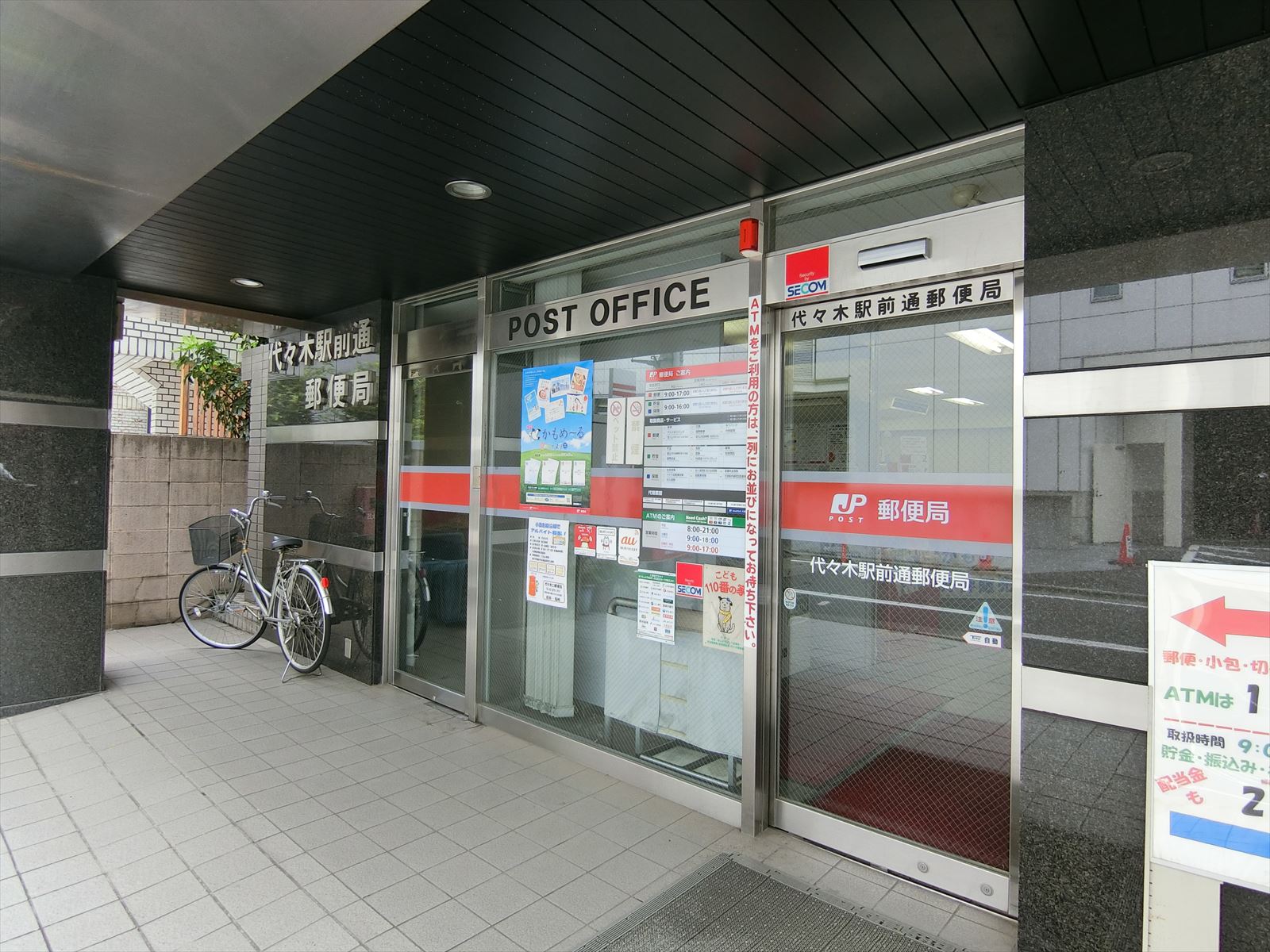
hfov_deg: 84.7
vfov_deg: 68.7
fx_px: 697
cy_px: 476
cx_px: 635
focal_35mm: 19
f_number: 2.7
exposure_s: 1/125
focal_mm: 4.06
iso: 100
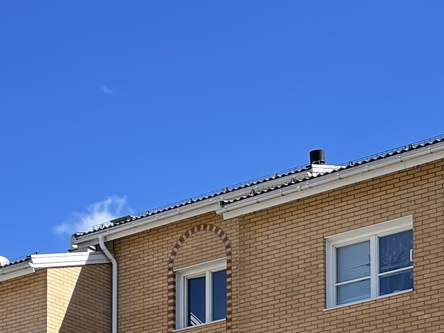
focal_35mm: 105
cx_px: 194
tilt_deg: +6.0
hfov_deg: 18.7
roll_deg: -0.1
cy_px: 584
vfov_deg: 12.9
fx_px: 1347
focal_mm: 5.1
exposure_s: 1/2433
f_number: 1.6
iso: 32
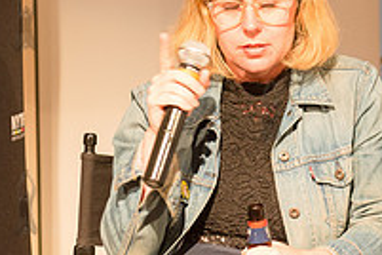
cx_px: 270
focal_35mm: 202
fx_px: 2143
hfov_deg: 10.2
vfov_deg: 6.8
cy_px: 109
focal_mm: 70
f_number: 4
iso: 2500
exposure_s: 1/125
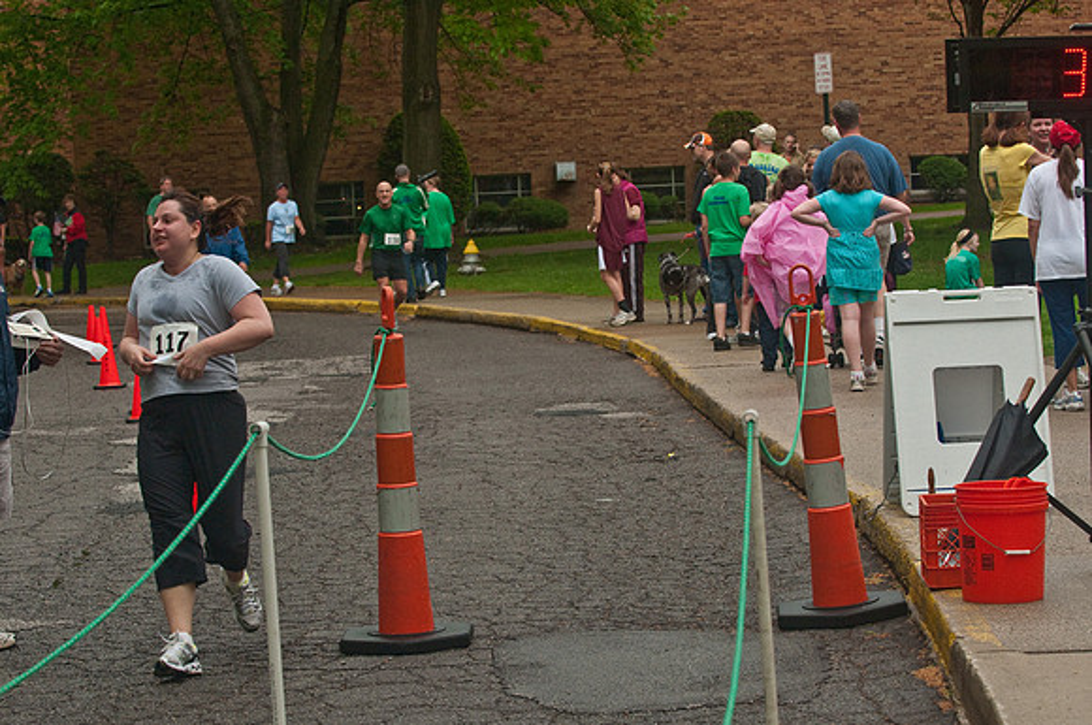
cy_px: 362
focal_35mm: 105
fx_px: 3181
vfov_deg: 13.0
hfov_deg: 19.5
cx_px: 546
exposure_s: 1/400
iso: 1600
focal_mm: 70
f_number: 6.3
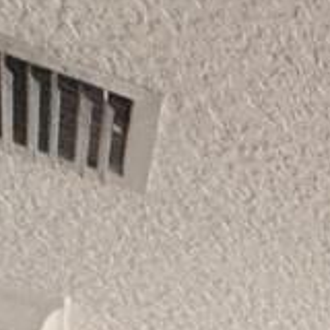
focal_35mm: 124
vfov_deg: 9.5
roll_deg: -0.1
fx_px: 1337
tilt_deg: -5.4
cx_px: 1186
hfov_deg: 8.9
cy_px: 1097
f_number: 2.2
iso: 250
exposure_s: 1/120
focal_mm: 2.22
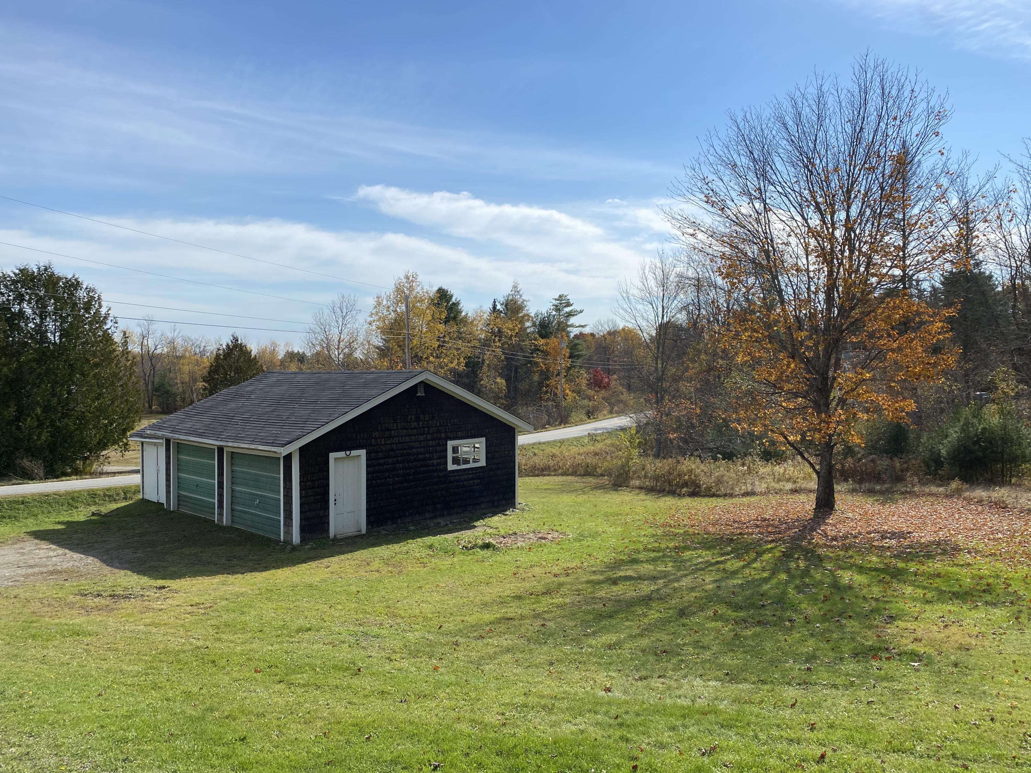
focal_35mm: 26
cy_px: 386
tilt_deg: -1.0
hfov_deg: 67.3
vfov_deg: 53.1
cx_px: 516
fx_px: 774
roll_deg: -0.6
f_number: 1.8
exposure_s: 1/5025
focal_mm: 4.25
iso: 32
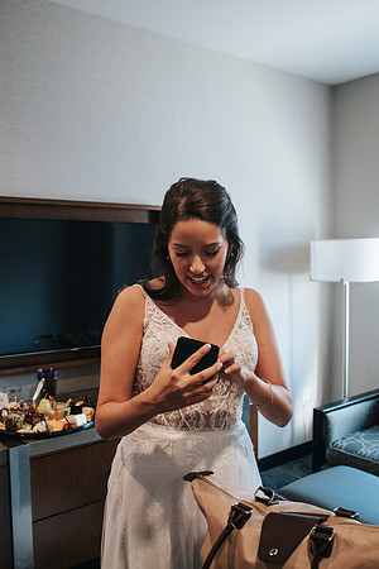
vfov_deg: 54.4
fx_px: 553
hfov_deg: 37.9
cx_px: 190
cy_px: 284
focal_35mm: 35
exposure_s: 1/125
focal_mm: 35
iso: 1000
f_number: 4
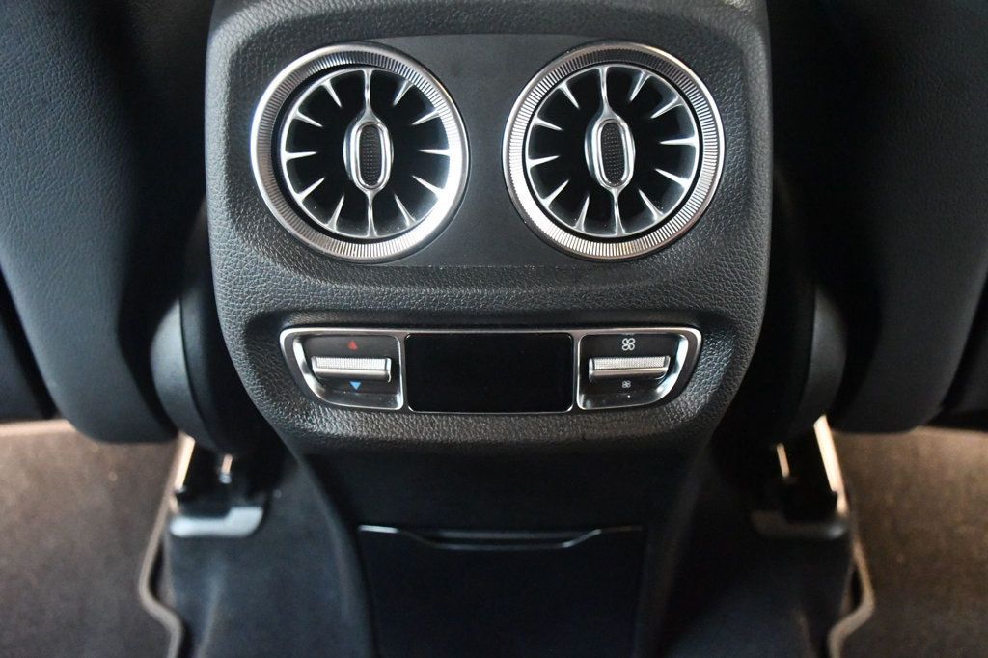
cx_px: 494
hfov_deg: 49.6
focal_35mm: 39
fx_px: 1070
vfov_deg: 34.2
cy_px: 329
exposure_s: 1/40
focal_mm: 26
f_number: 3.8
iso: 12800
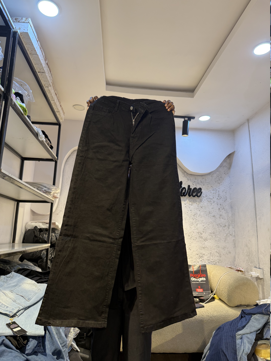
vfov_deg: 71.6
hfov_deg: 56.8
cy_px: 180
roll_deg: -2.0
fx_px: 251
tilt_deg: +11.5
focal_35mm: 24
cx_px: 136
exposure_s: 1/100
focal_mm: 6.76
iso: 100
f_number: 1.78
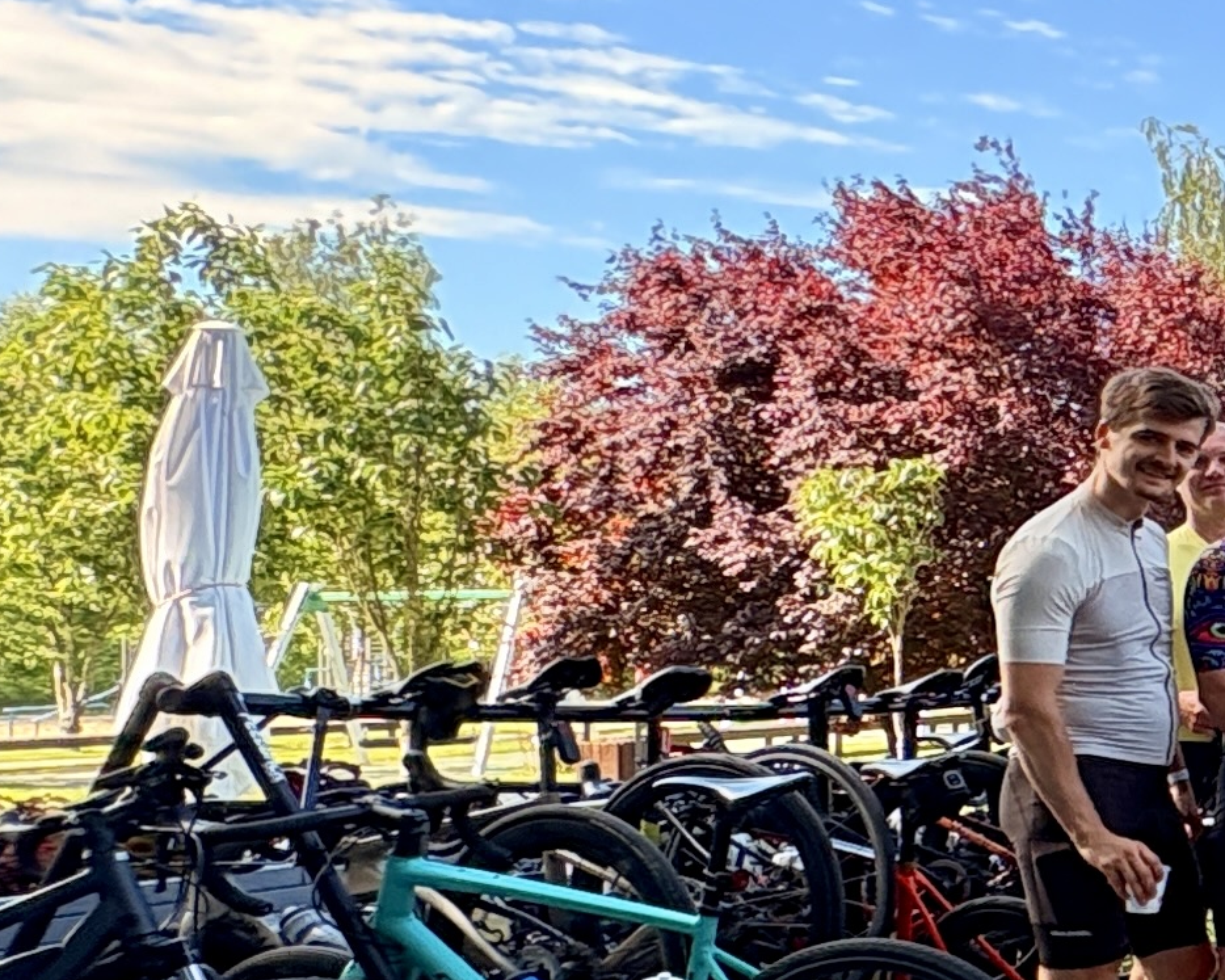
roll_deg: +1.0
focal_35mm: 59
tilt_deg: +1.8
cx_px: 2353
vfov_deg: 25.8
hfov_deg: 19.9
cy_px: 588
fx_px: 2139
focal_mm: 2.22
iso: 64
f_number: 2.2
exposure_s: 1/218
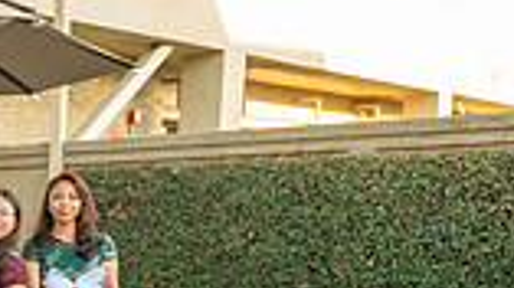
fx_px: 1266
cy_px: 473
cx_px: -314
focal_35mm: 93
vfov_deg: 12.2
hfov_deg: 19.2
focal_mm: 24
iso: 500
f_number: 5.6
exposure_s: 1/200
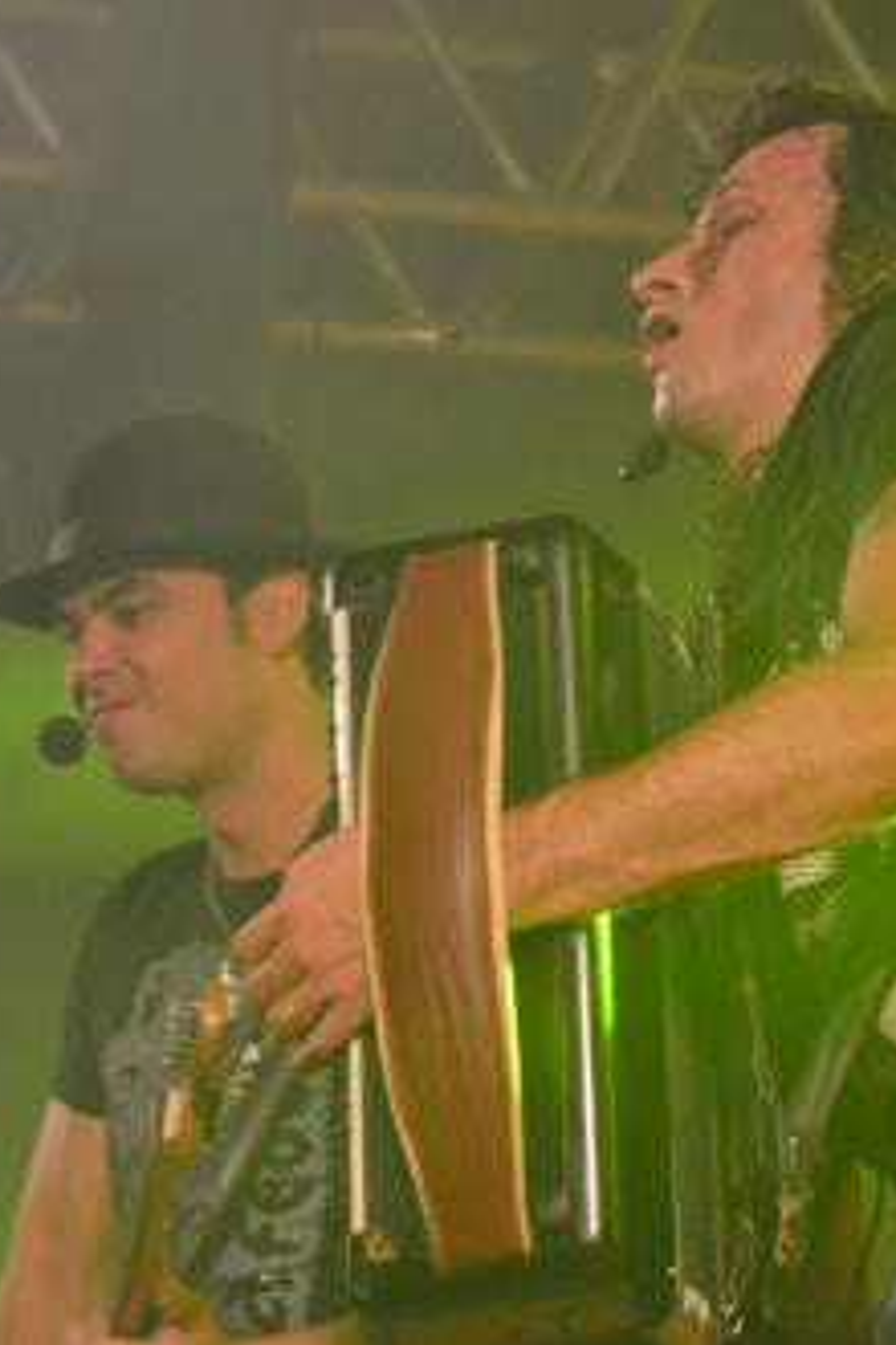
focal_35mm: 150
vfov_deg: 13.7
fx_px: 5600
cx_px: 627
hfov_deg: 9.1
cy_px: 675
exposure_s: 1/80
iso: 3200
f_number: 9
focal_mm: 66
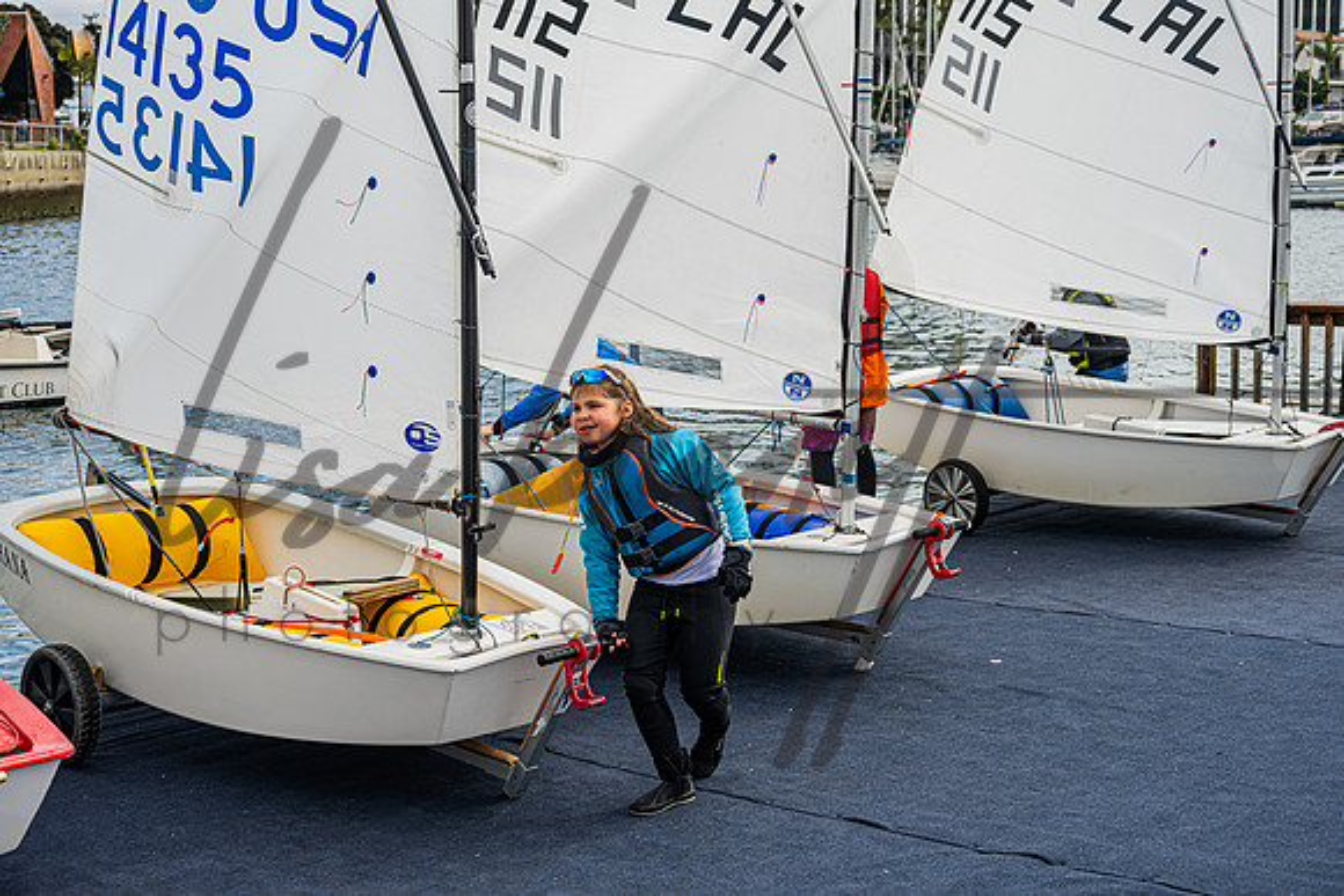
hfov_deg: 35.4
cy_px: 448
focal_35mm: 56
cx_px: 663
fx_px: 2105
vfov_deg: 24.1
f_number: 5.6
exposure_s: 1/1000
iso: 200
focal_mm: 55
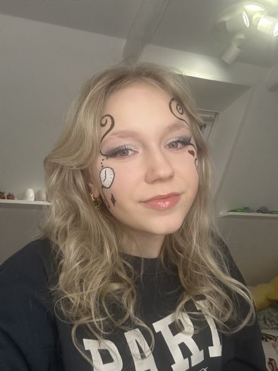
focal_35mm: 30
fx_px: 321
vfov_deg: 60.0
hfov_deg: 46.8
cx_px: 139
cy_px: 186
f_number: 1.9
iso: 100
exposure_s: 1/60
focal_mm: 2.69
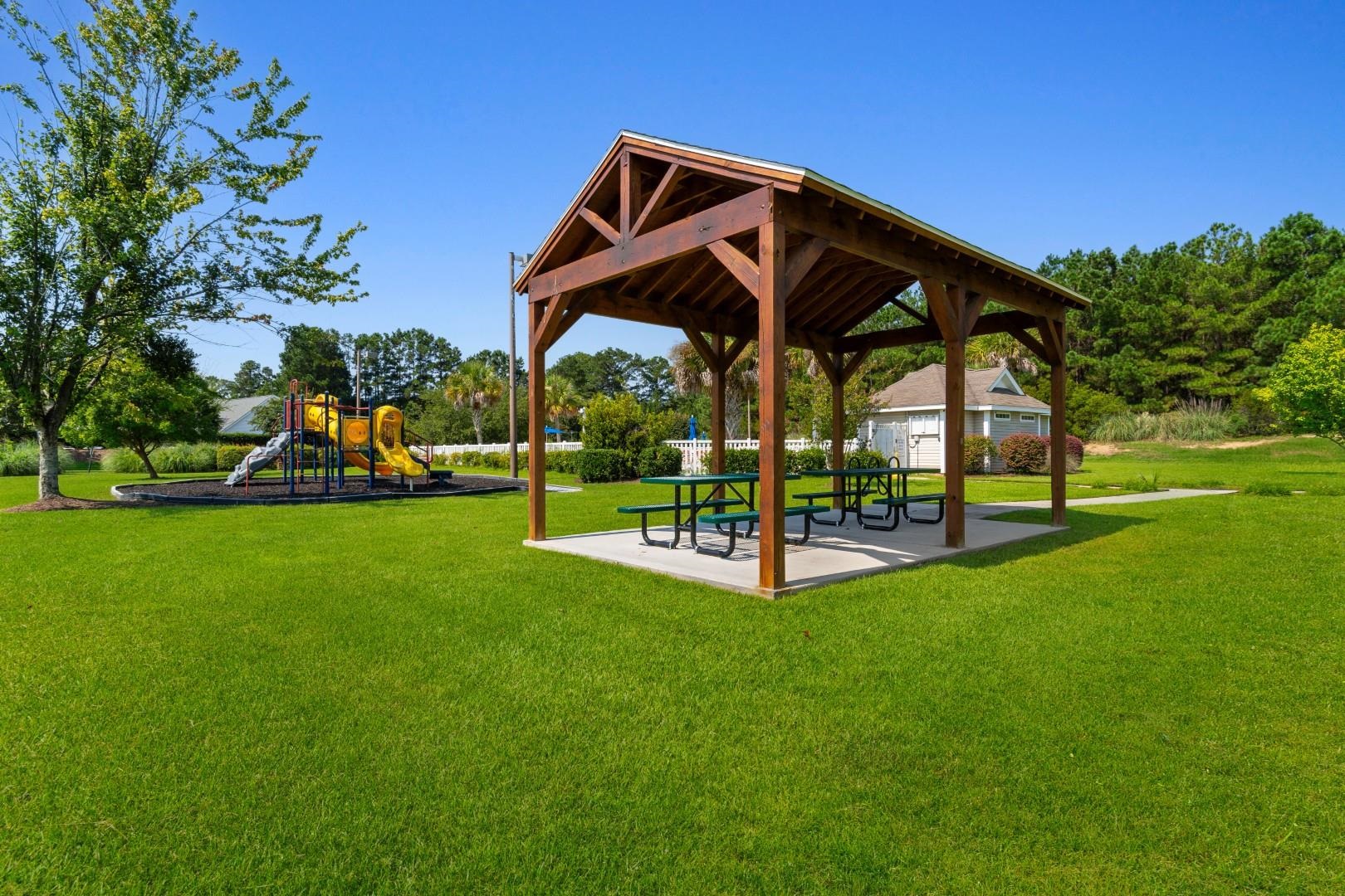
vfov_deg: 70.4
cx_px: 672
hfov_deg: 93.3
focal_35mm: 17
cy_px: 448
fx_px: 635
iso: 100
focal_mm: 11.5
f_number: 9
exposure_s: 1/320
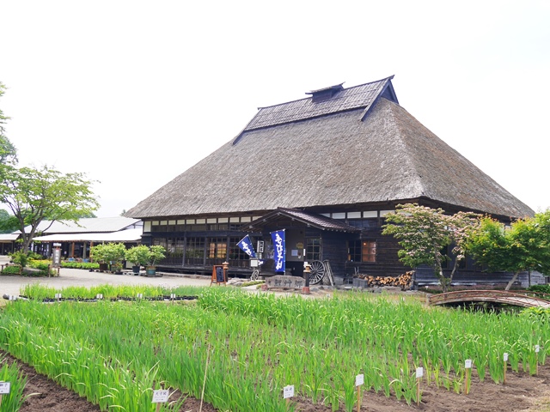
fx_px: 540
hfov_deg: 54.0
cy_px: 206
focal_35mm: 34
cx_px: 275
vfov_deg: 41.8
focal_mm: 17
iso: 200
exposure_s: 1/200
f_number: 5.6
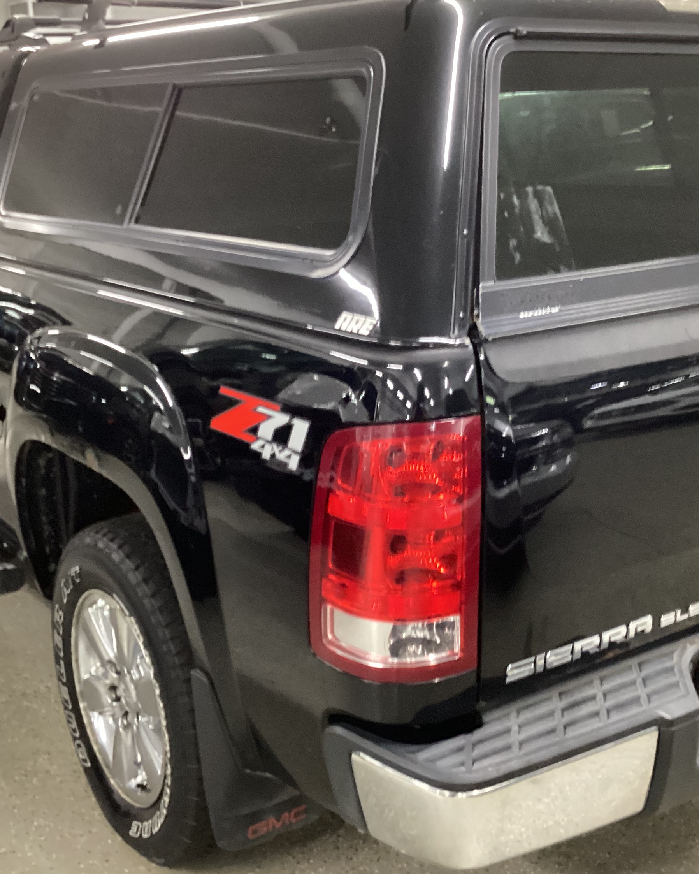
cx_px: 375
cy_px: 409
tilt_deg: -16.1
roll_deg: -0.5
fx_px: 1138
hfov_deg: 34.1
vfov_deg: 42.0
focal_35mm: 44
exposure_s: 1/25
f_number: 2.4
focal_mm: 3.3
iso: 500
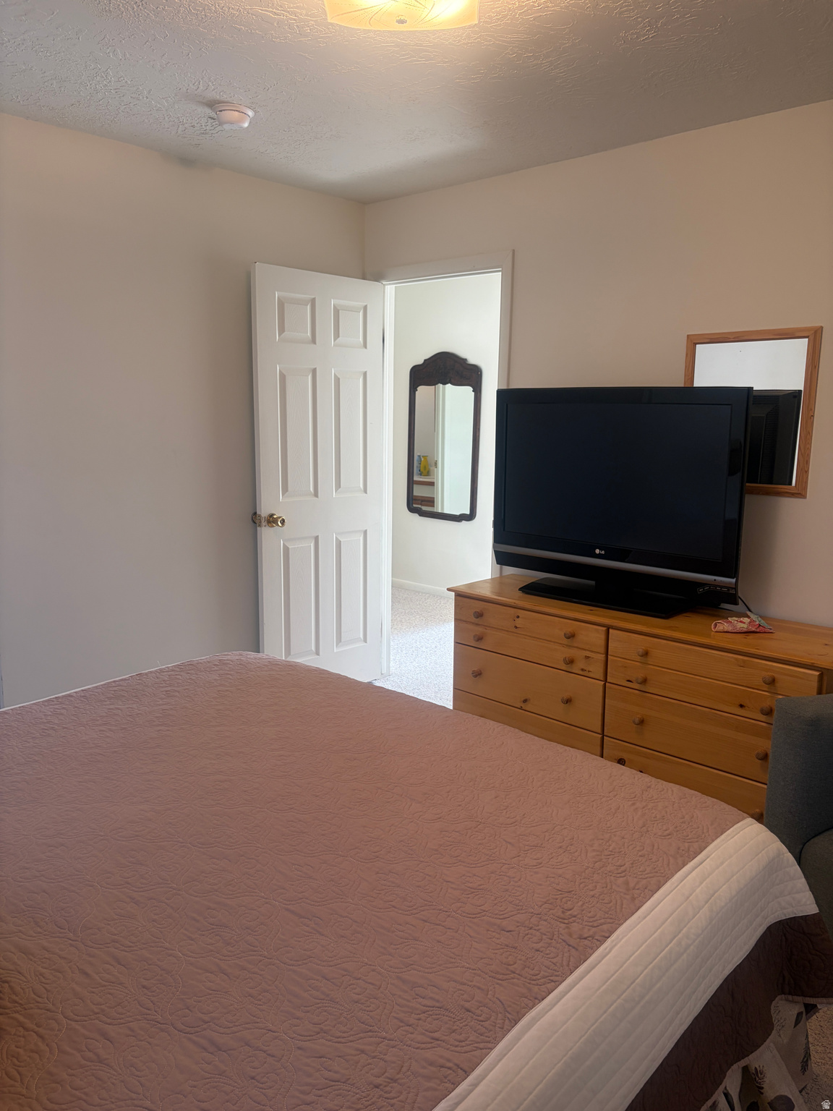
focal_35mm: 26
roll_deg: -1.4
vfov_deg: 67.3
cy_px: 556
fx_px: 834
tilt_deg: -12.4
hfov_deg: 53.1
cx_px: 416
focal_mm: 5.96
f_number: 1.6
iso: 80
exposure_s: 1/120
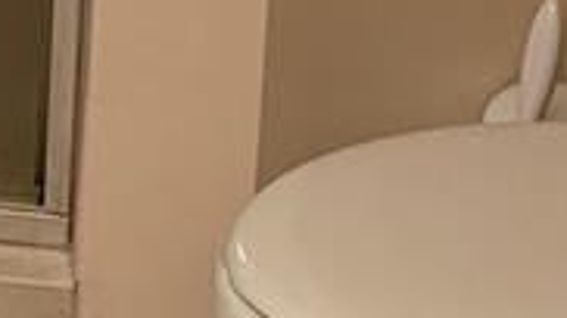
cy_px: -1054
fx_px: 2809
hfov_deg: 10.6
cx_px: -533
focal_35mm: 187
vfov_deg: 5.5
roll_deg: -2.6
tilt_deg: -1.9
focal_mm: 4.25
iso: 125
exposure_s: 1/60
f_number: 1.8
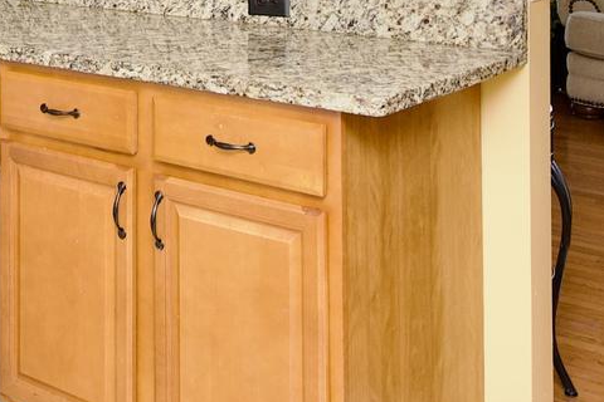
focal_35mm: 64
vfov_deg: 18.8
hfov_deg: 30.9
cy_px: -194
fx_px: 1074
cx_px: 148
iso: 320
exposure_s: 1/50
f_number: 7.1
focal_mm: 10
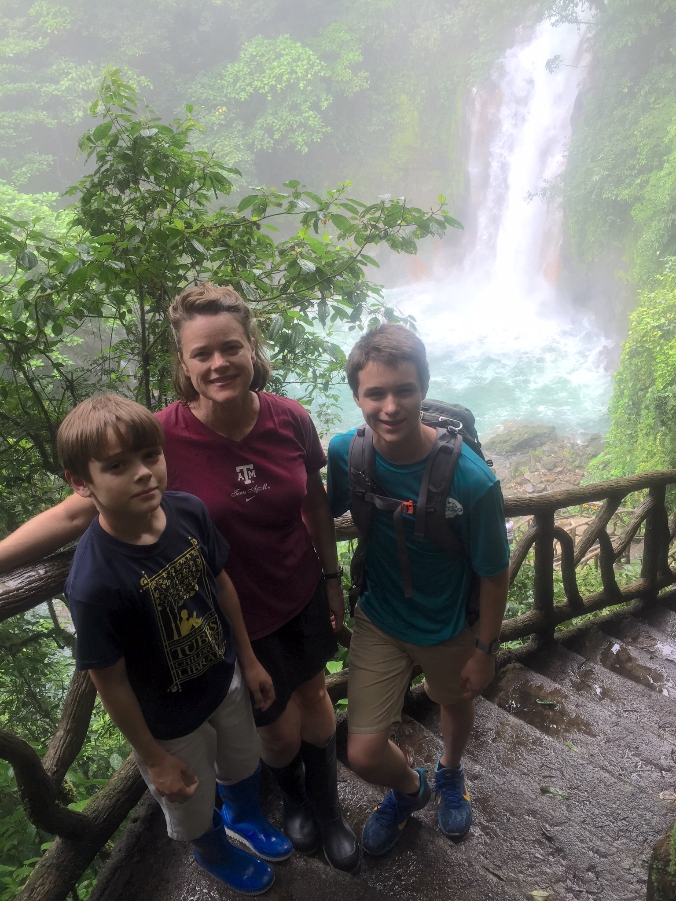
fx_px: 755
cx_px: 338
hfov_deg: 48.2
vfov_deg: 61.7
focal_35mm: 29
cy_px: 450
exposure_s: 1/60
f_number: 2.2
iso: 32
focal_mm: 4.15
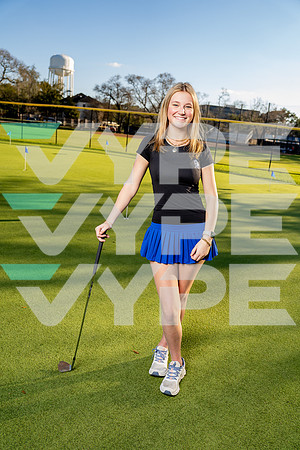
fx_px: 350
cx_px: 150
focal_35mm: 28
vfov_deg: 65.5
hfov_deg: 46.4
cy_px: 225
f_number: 4
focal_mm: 28
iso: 100
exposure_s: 1/250
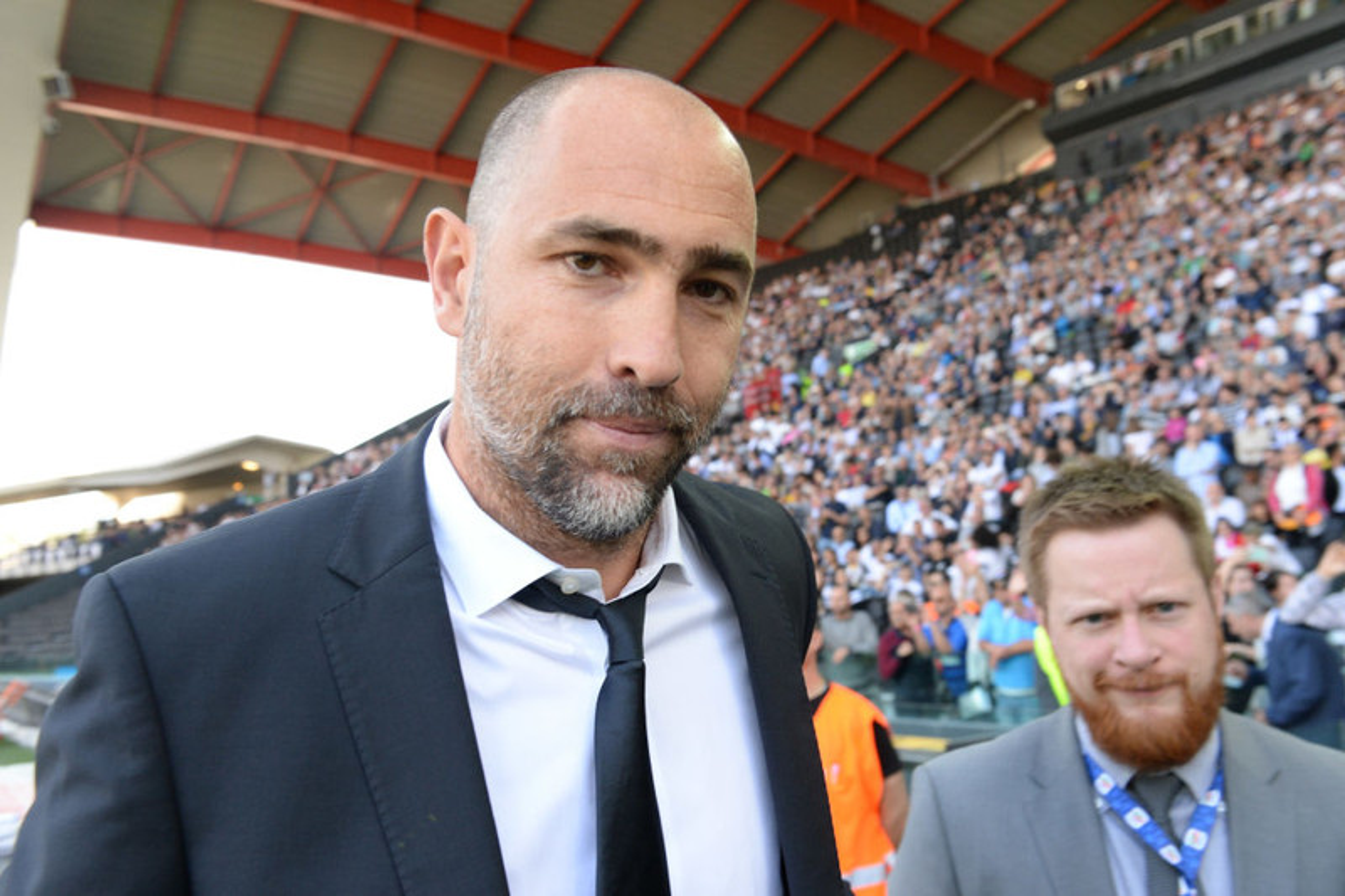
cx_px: 672
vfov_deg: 38.9
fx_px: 1270
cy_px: 448
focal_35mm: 34
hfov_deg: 55.8
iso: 1600
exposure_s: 1/400
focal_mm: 34
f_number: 7.1
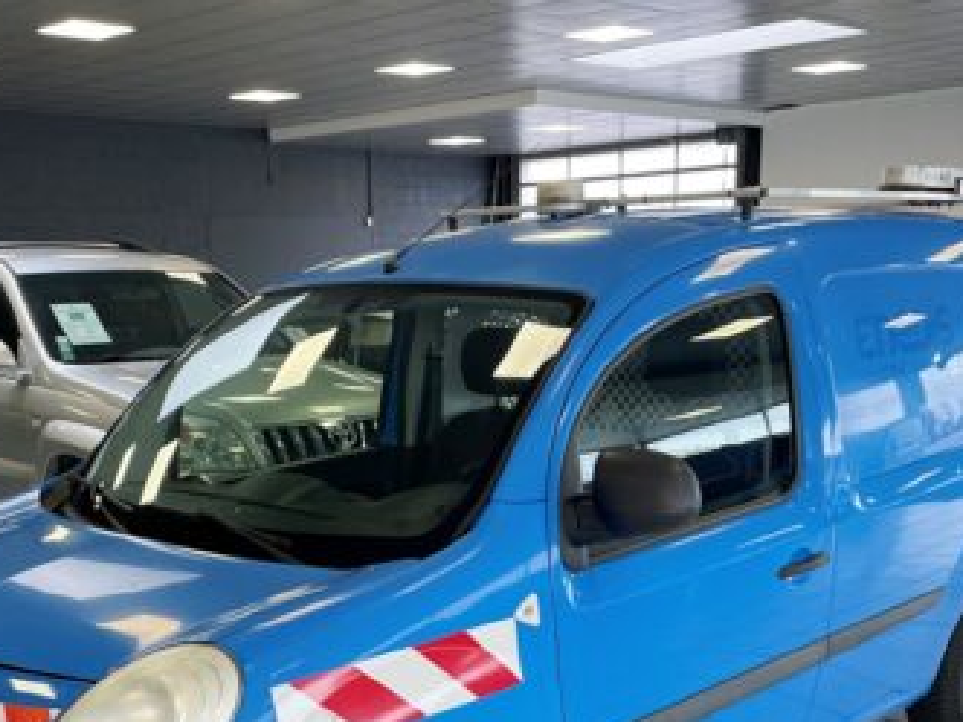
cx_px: 409
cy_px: 647
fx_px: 1308
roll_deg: +0.9
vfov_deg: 29.6
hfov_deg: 40.3
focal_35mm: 47
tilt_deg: -14.0
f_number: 1.6
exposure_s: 1/121
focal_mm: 4.2
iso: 100
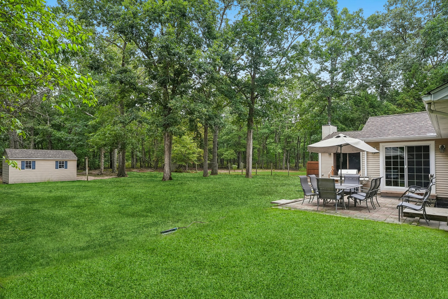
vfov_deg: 62.5
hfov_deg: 84.5
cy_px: 150
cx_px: 224
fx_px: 246
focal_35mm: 20
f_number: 11
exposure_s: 1/30
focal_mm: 19.8
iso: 640
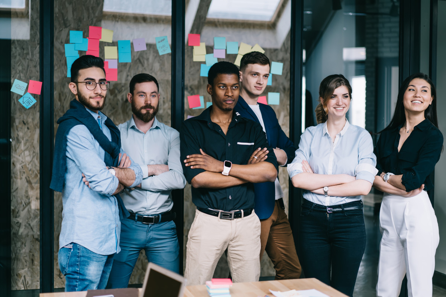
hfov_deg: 36.2
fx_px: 681
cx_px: 223
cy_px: 148
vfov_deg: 24.6
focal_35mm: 55
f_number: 1.8
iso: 100
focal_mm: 55
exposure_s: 1/250
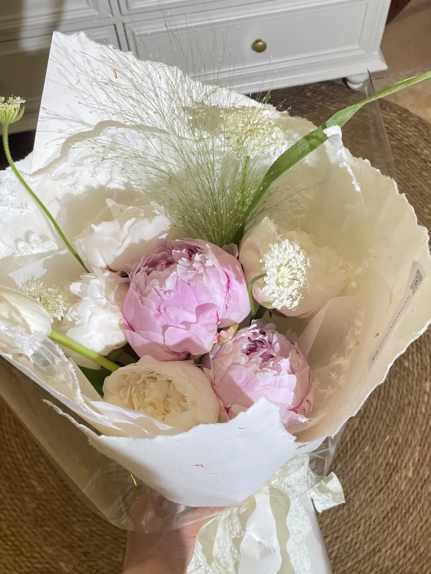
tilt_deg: -67.8
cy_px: 321
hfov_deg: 38.5
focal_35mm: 37
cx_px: 256
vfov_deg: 50.0
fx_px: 614
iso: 50
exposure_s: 1/100
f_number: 1.6
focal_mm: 4.2
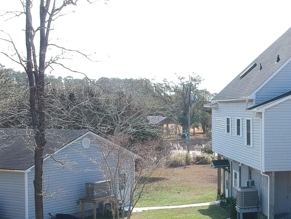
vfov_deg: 22.2
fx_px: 555
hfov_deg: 27.6
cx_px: 296
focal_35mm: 66
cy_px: 131
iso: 100
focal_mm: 4.49
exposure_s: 1/400
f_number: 2.6
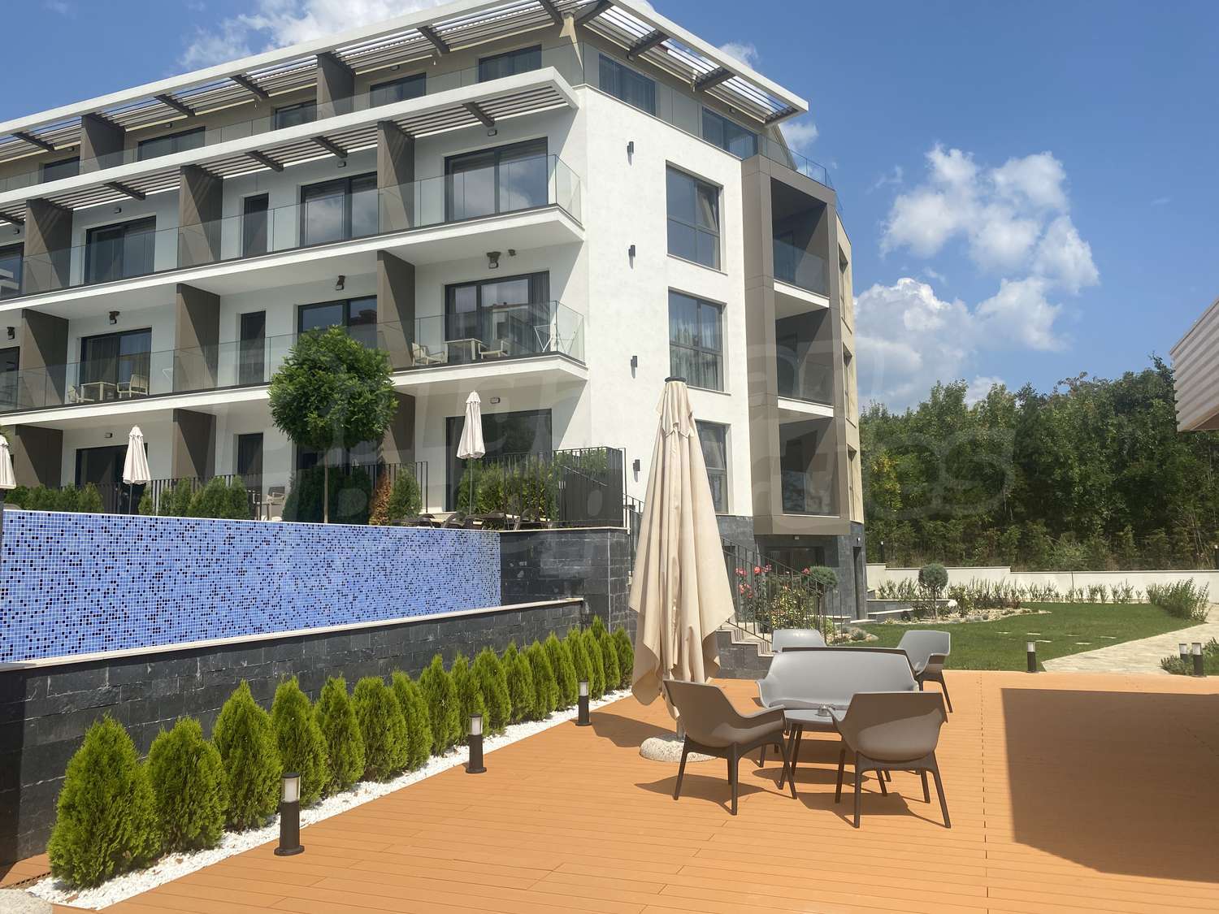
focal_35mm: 26
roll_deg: +0.6
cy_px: 457
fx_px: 916
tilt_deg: +5.7
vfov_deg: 53.1
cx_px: 610
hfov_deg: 67.3
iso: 32
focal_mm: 4.25
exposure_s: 1/4274
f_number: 1.8
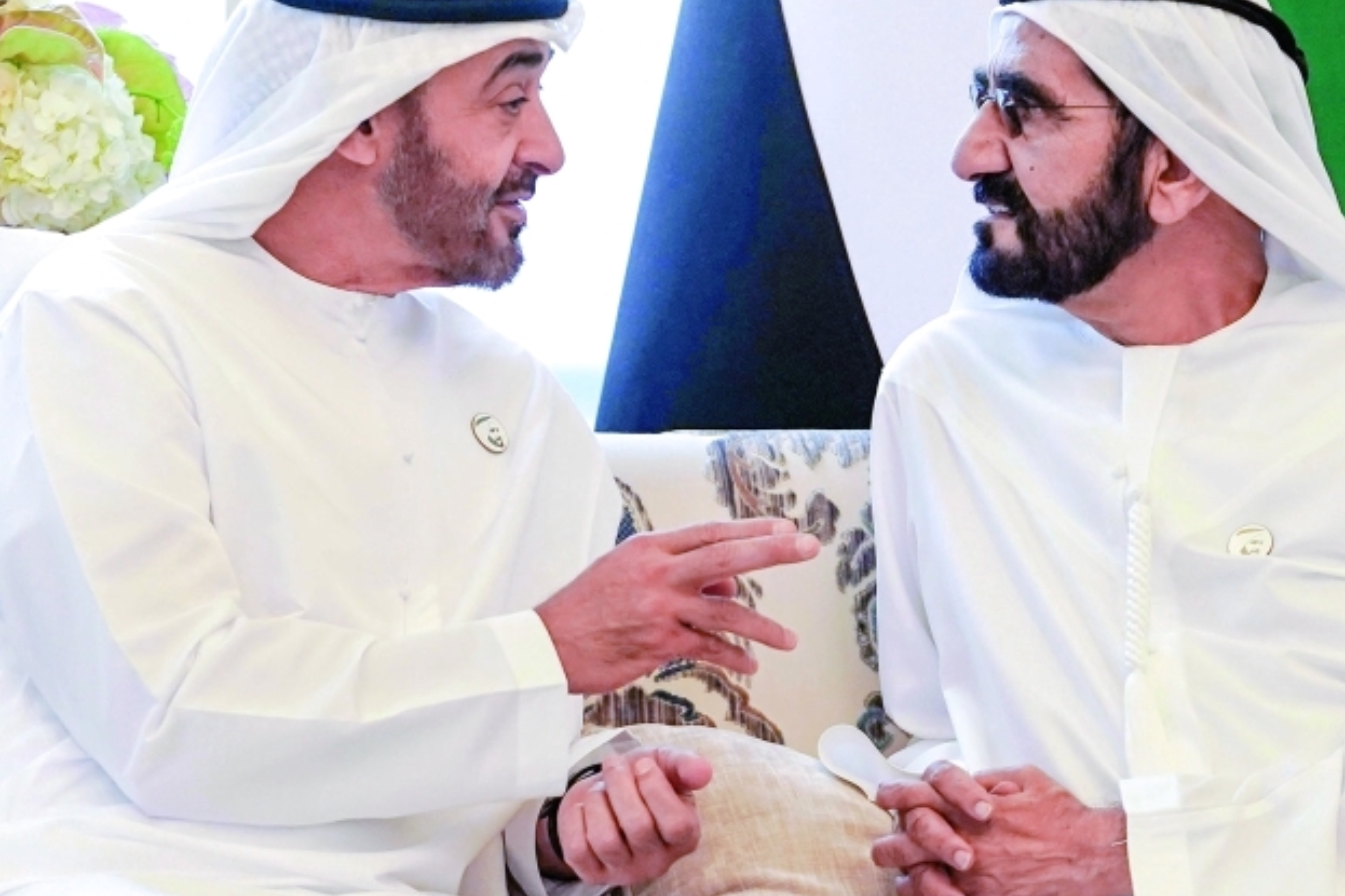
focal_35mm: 257
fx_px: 9599
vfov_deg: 5.3
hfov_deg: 8.0
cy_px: 388
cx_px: 708
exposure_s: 1/200
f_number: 3.2
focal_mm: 200
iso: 1250
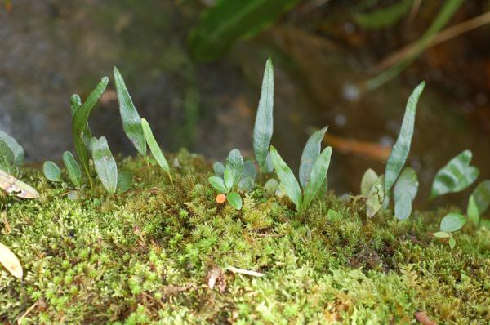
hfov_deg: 22.7
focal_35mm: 90
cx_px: 245
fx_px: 1223
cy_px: 162
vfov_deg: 15.1
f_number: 4
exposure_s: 1/80
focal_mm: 60
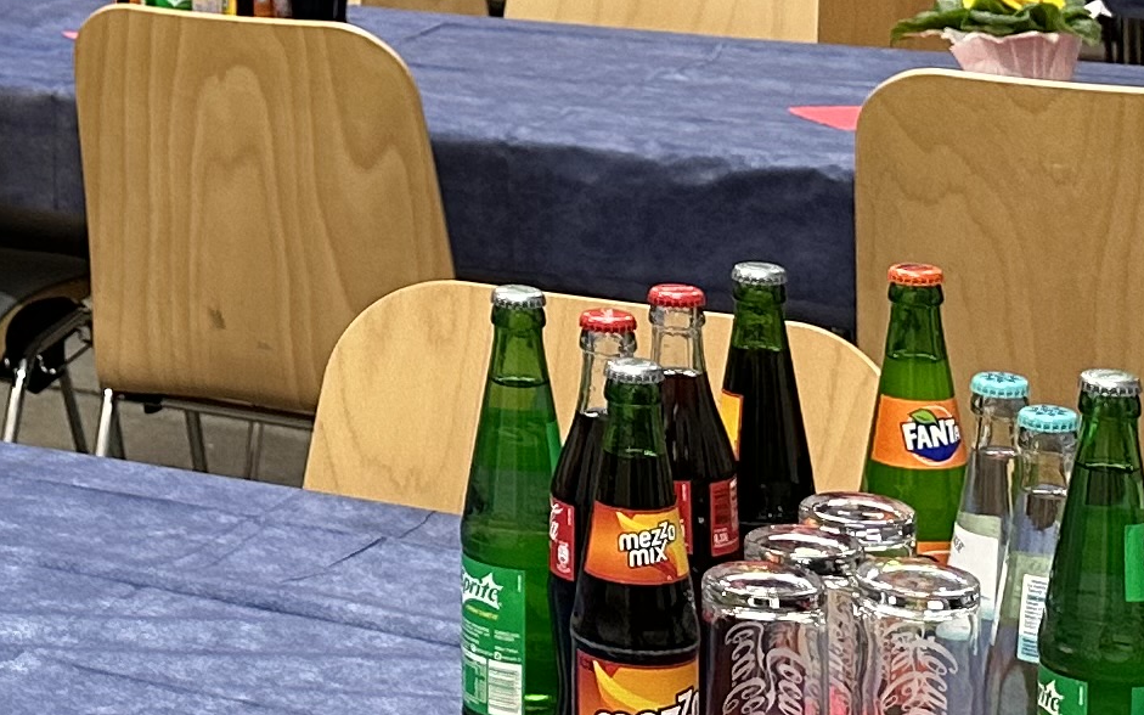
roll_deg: +1.1
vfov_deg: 11.6
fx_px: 3398
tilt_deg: -4.5
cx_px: -338
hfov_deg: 17.9
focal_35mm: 109
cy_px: -283
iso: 200
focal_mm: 6.86
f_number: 1.78
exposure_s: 1/50
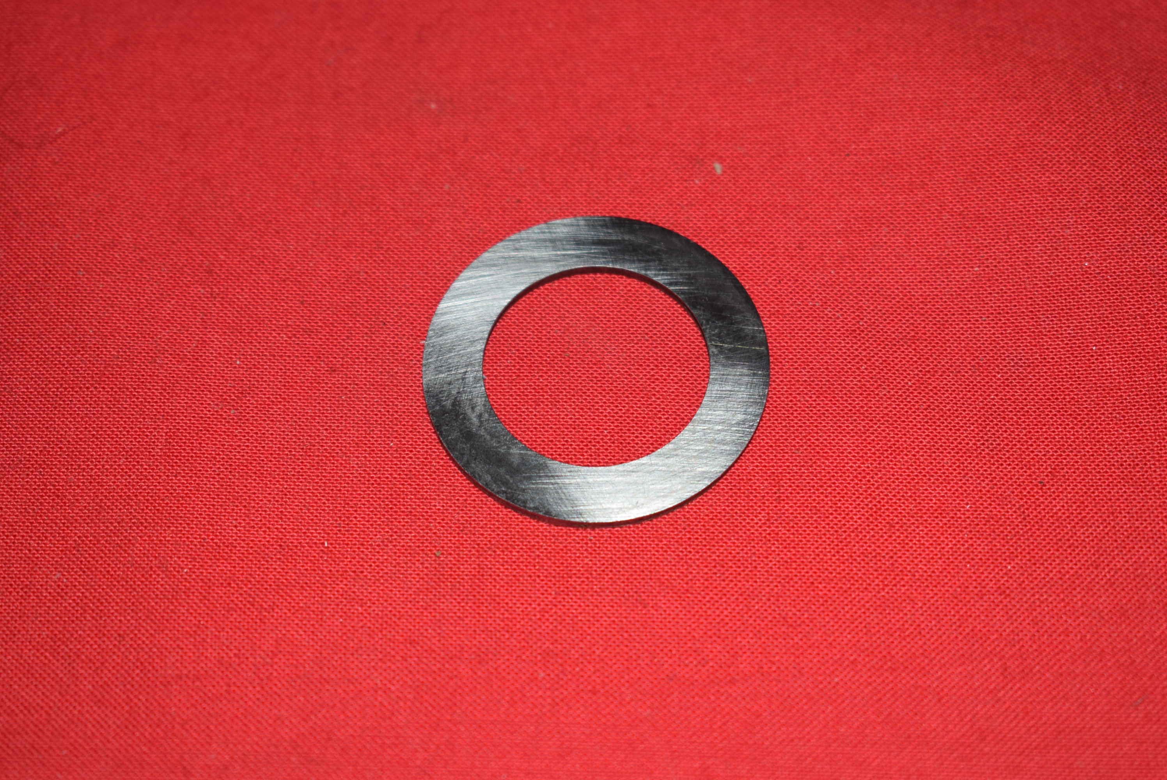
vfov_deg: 17.5
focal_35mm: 78
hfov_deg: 26.0
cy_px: 390
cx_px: 584
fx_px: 2530
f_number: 5.6
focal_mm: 52
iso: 400
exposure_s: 1/200
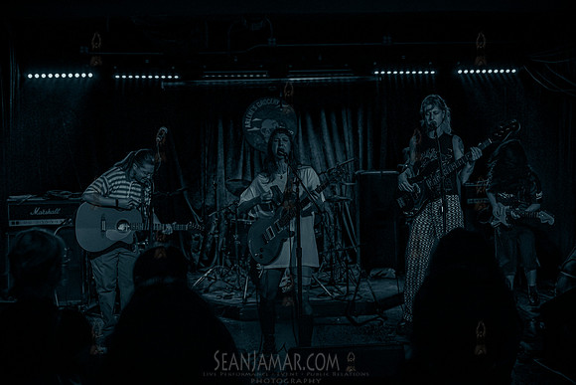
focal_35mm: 40
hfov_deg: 48.9
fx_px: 634
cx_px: 277
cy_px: 182
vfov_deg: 33.7
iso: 16000
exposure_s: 1/250
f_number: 3.2
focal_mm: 35
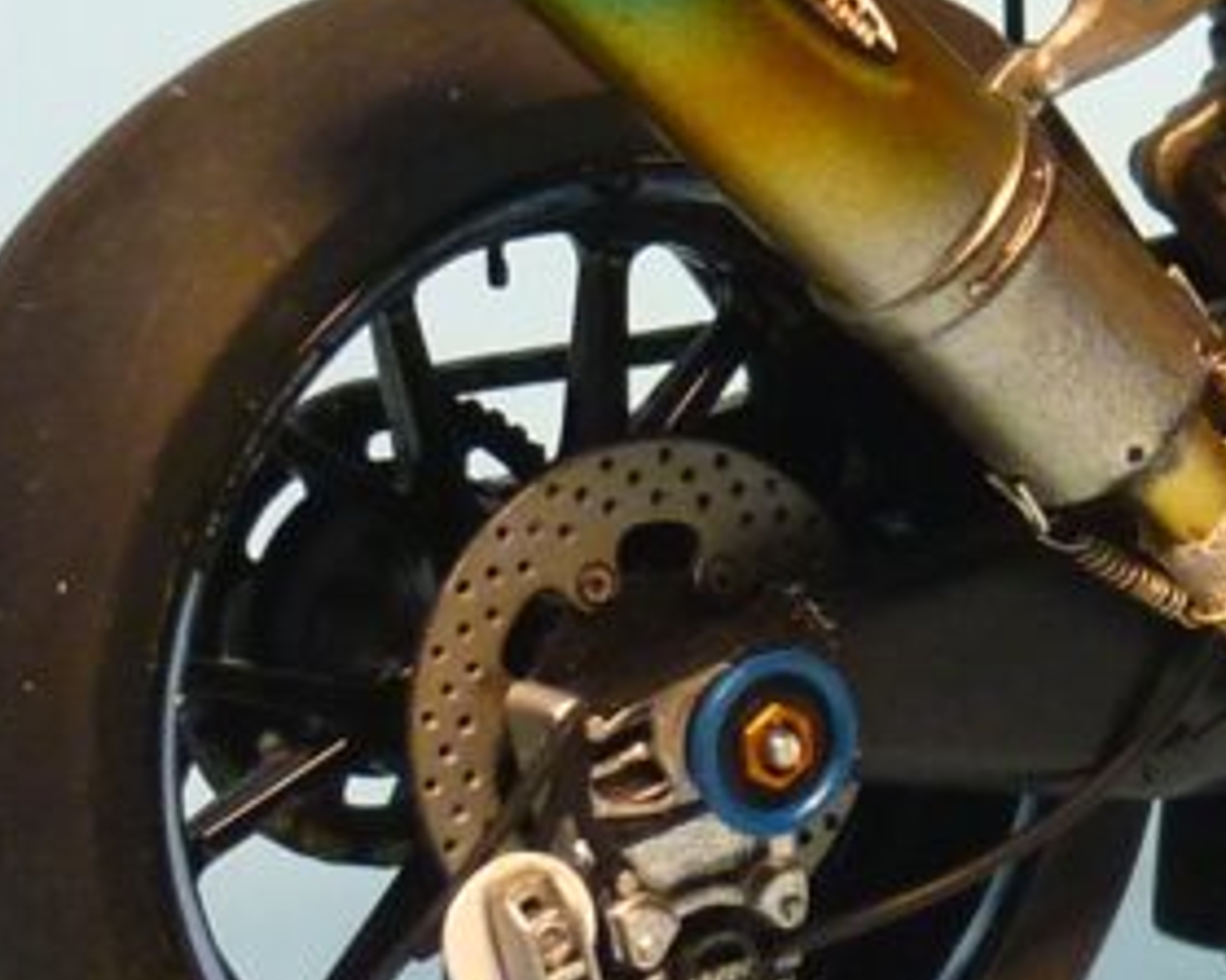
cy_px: 312
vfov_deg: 10.0
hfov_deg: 12.4
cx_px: 1213
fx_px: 5586
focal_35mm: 154
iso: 200
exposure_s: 1/30
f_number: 2.8
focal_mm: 5.5
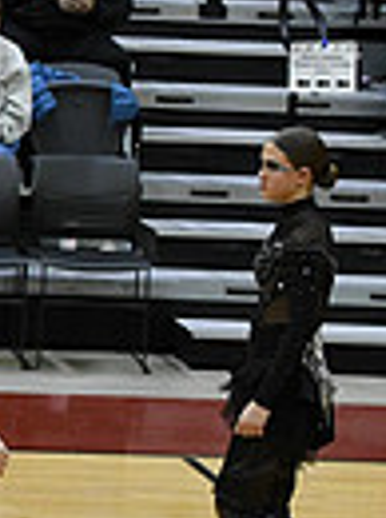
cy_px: 337
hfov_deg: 3.2
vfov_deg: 4.4
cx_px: -704
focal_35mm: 451
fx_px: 6728
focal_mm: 70
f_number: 4
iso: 2500
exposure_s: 1/250
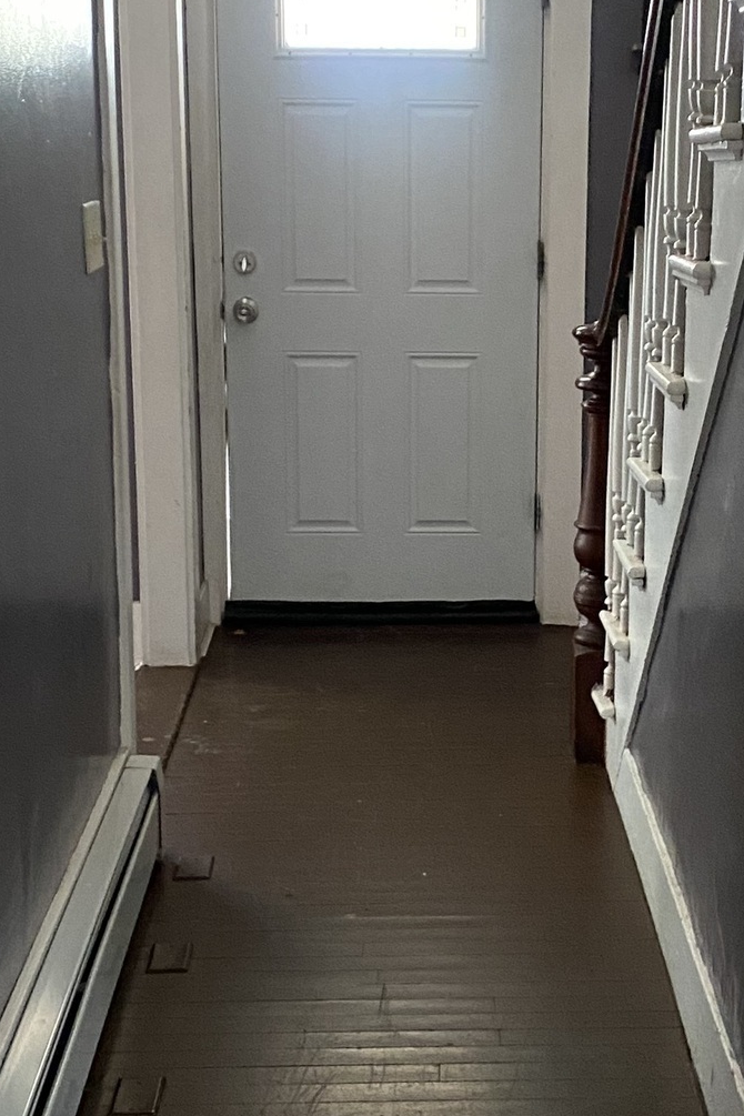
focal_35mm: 62
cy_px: 521
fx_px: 1922
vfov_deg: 32.4
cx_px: 503
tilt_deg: -11.2
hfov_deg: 21.8
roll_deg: -0.4
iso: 500
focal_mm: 4.25
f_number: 1.8
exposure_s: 1/47
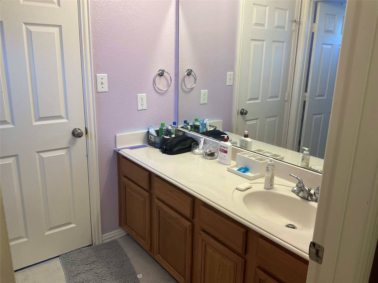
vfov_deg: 48.2
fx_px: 317
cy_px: 142
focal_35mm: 29
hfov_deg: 61.7
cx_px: 189
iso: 64
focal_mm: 3
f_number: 1.8
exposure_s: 1/60
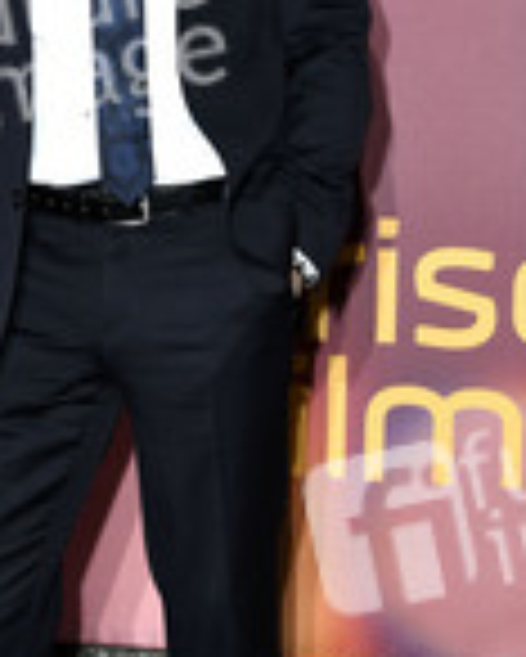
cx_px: 126
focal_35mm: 123
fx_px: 2391
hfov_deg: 12.5
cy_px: 284
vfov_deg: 15.6
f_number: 6.3
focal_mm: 48
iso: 500
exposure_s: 1/160
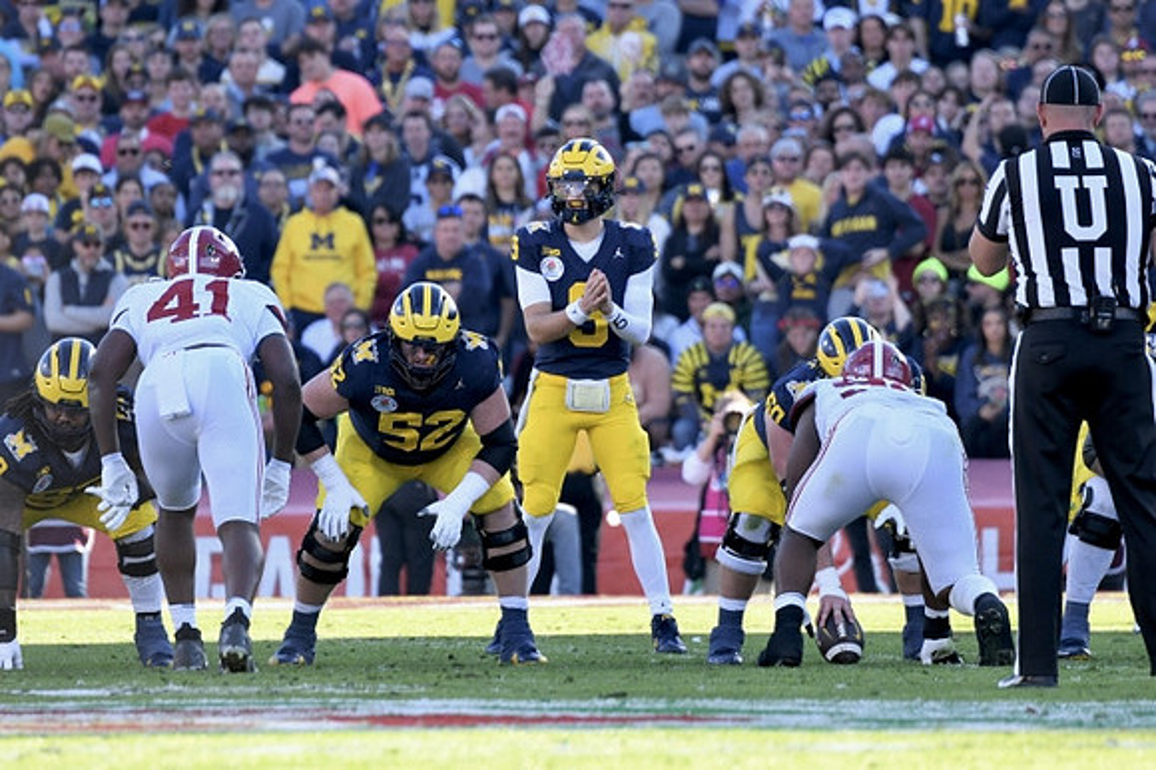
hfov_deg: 3.4
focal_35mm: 600
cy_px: 385
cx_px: 578
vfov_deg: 2.3
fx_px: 19255
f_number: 5.6
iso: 640
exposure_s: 1/500
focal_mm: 400
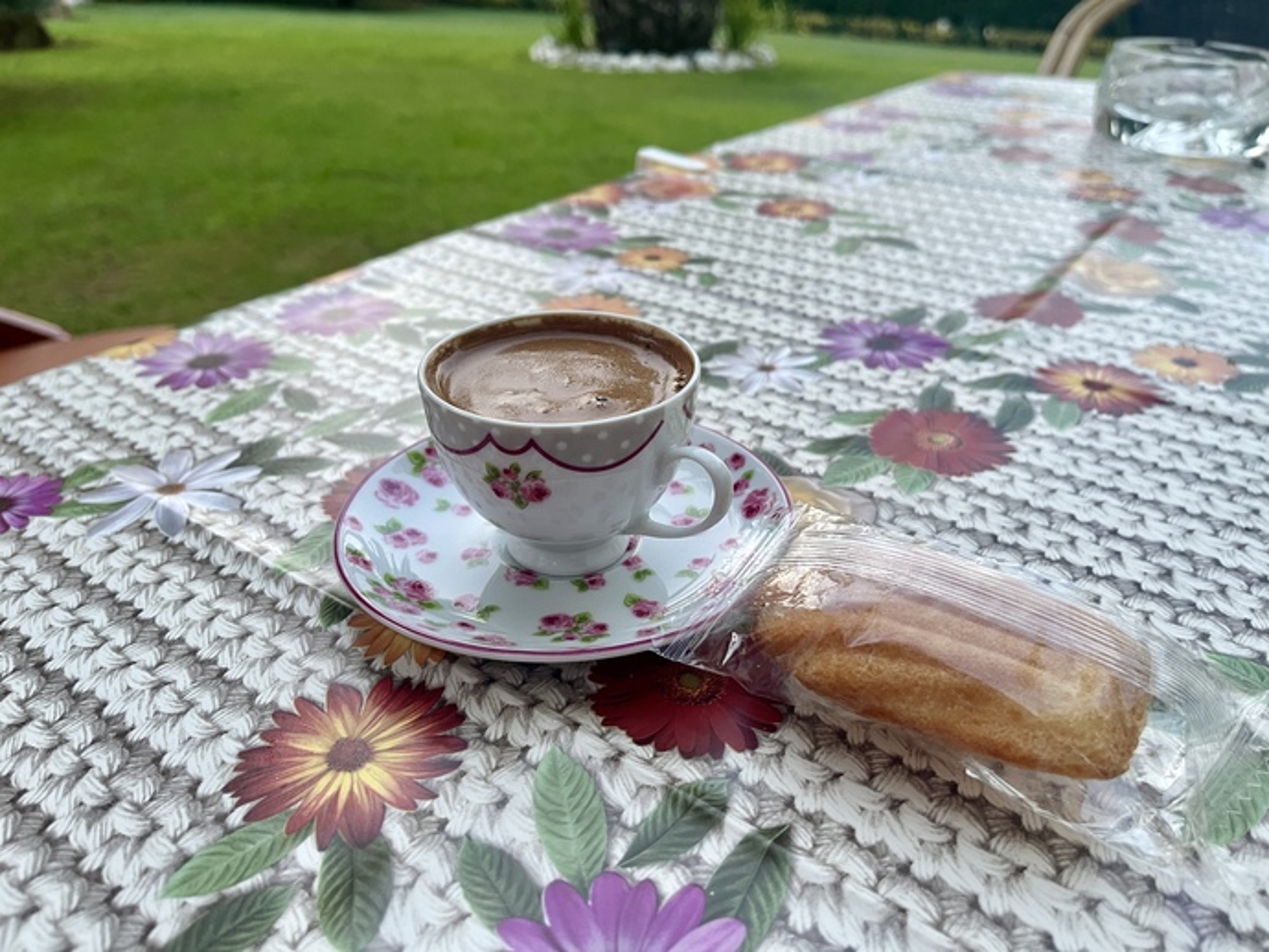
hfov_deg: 69.4
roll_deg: +0.4
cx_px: 634
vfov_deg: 54.9
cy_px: 476
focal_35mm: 25
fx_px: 917
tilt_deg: -30.7
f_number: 1.6
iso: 125
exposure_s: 1/84
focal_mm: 5.1
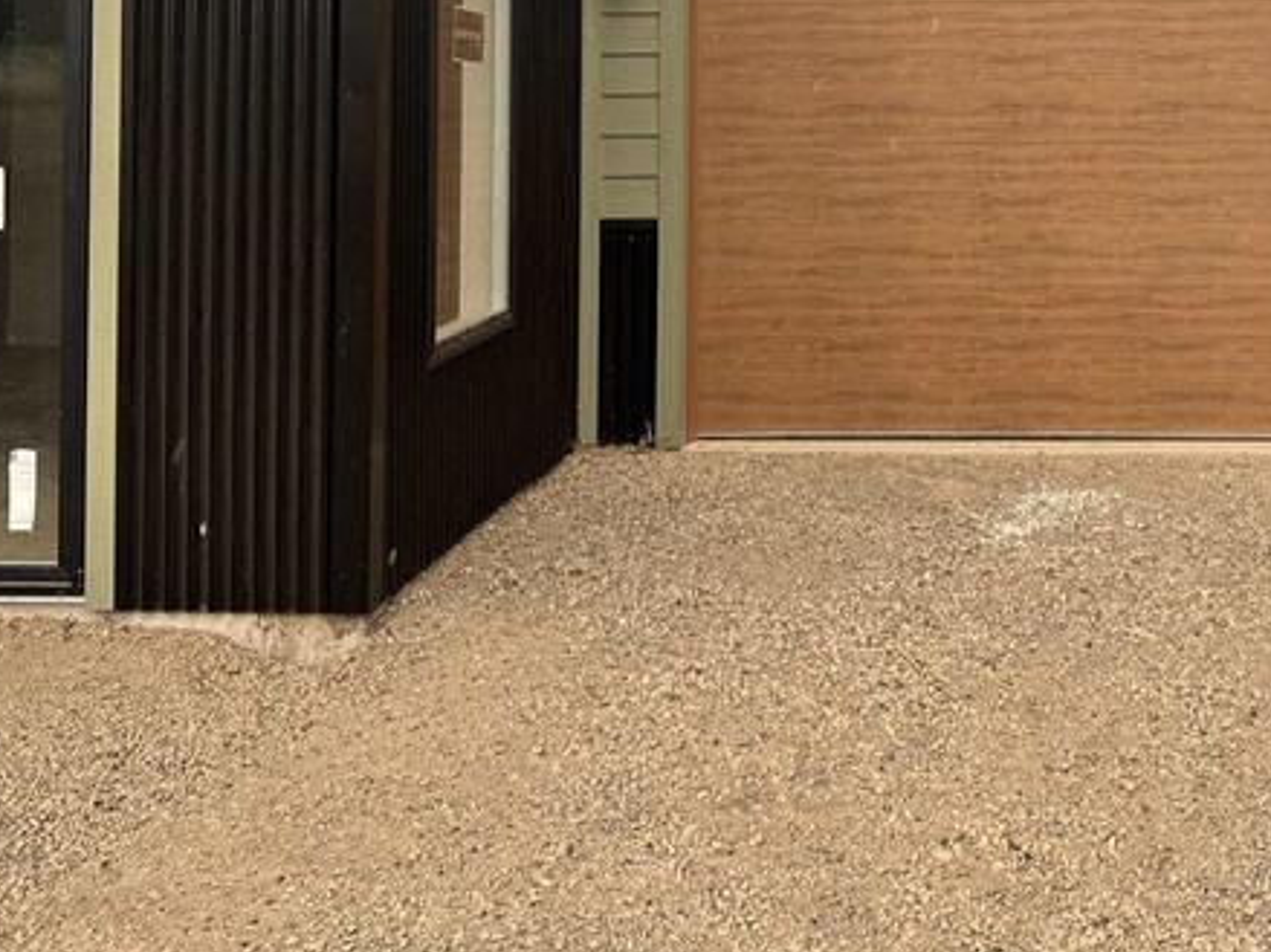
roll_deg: +0.8
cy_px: -104
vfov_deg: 24.3
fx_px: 2056
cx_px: 976
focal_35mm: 56
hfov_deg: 33.6
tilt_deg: +3.3
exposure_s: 1/598
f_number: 1.78
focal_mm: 6.76
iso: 80
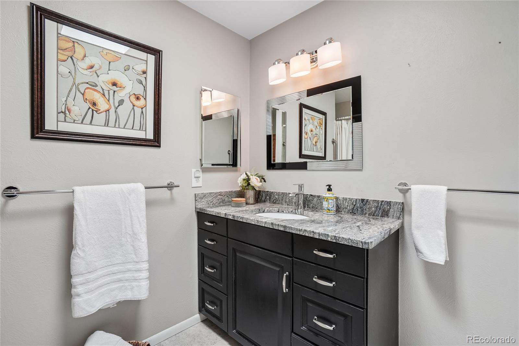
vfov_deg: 77.3
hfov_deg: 100.4
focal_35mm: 15
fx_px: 216
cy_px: 173
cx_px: 260
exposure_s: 1/25
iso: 400
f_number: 8
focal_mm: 10
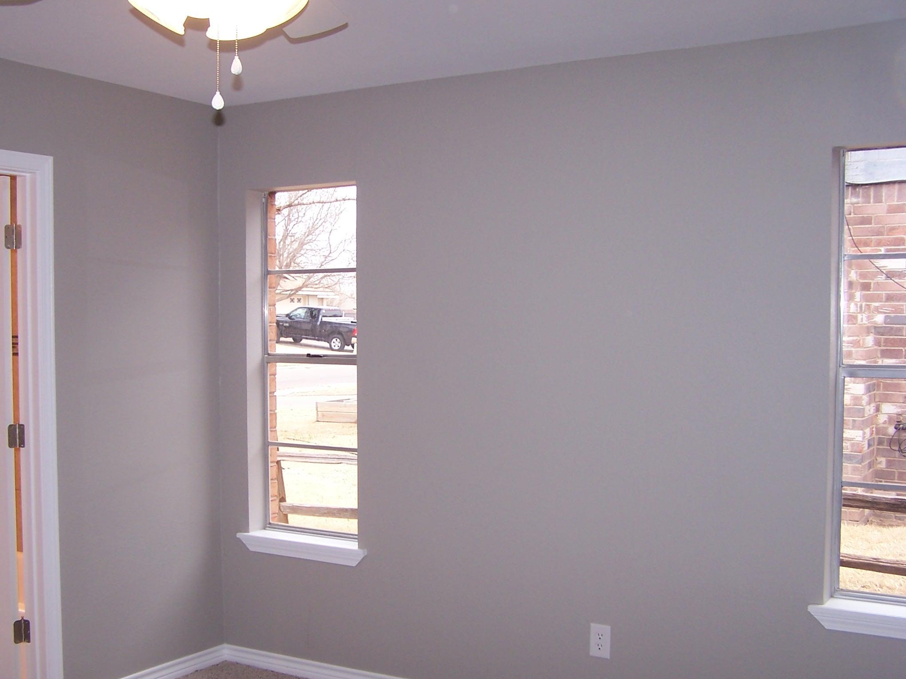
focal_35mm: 43
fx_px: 1125
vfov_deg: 33.6
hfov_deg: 43.8
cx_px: 413
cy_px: 374
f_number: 2.8
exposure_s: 1/60
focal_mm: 6.3
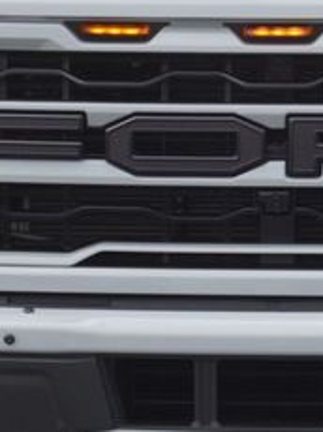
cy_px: 201
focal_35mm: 193
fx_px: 2406
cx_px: 270
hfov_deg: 7.7
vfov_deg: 10.3
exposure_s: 1/80
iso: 100
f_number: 5.6
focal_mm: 30
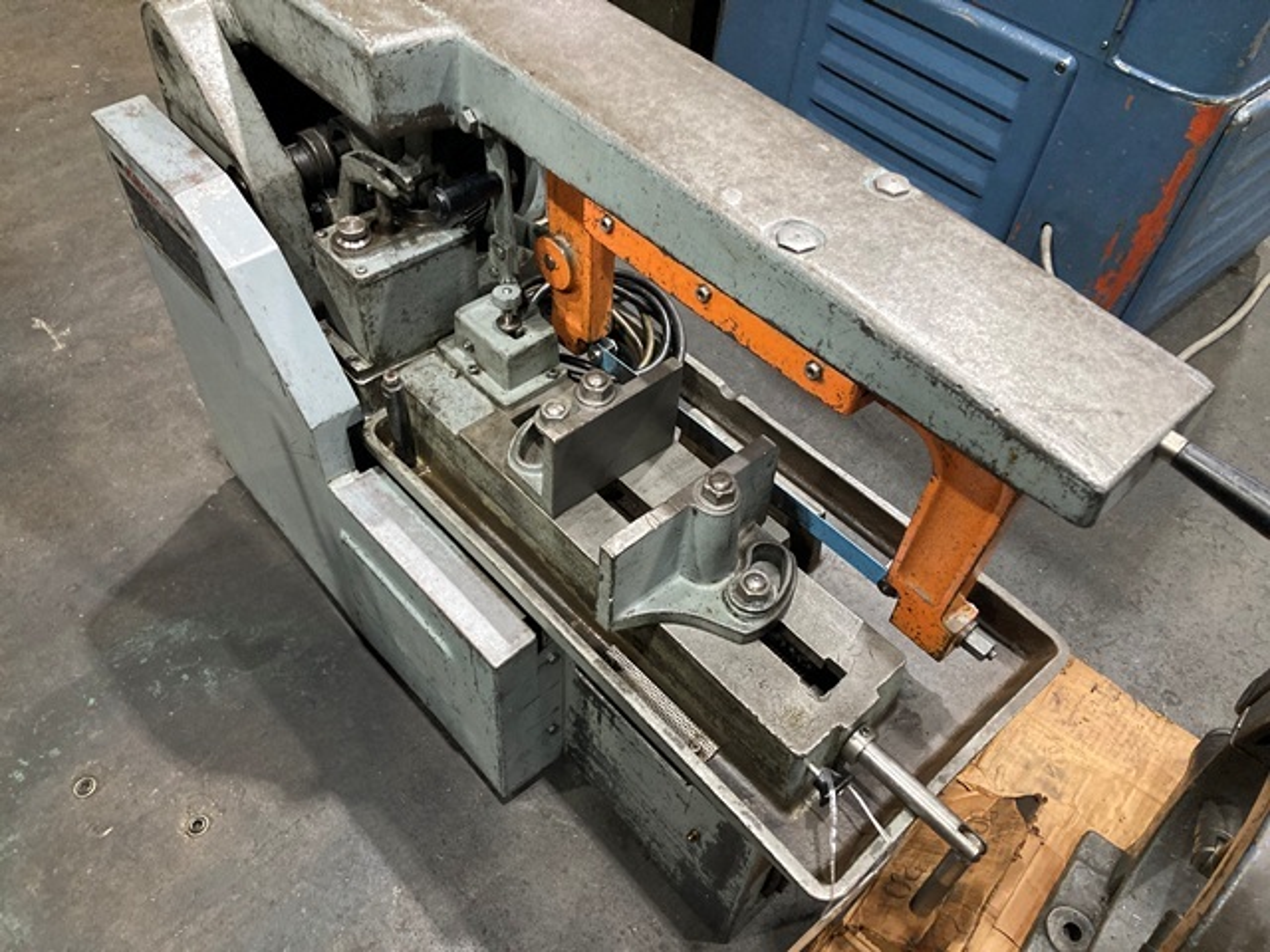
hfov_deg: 63.4
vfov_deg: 49.7
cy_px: 476
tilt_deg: -48.3
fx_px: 1027
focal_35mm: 28
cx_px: 635
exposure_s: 1/60
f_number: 1.8
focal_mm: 3.99
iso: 320
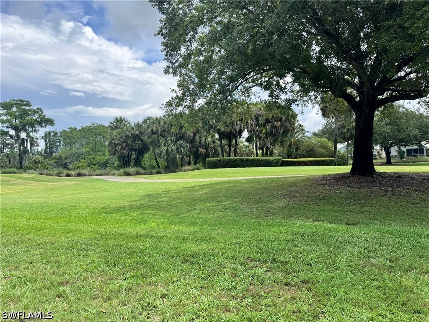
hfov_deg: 71.6
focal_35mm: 24
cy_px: 161
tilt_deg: -1.7
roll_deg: +1.3
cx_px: 214
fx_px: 297
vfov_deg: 56.8
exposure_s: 1/1869
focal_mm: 6.76
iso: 80
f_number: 1.78
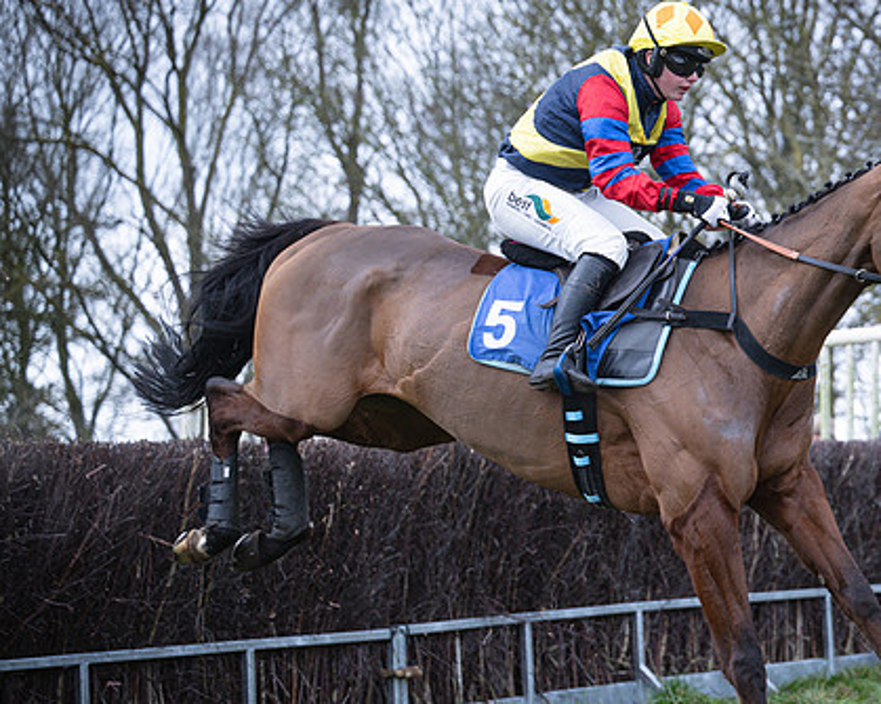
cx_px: 769
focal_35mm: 119
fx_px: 3102
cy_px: 392
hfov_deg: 16.0
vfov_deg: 13.0
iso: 800
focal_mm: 70
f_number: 2.8
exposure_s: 1/1600
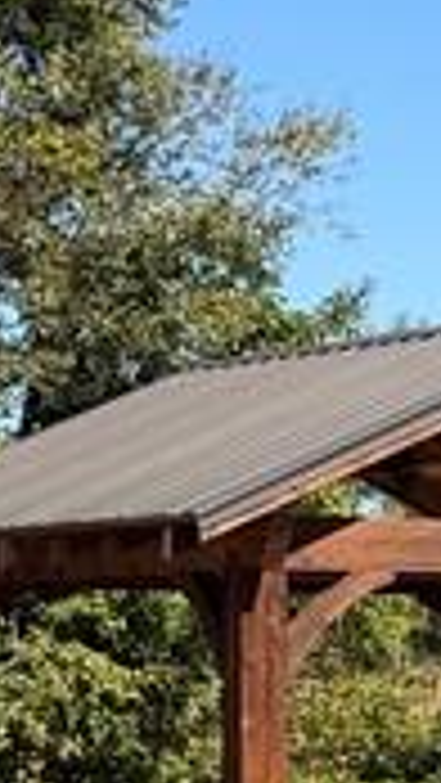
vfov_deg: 13.9
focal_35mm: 154
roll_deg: +0.6
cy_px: 540
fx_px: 3198
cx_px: 1701
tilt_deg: +3.2
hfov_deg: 6.5
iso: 80
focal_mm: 6.76
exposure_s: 1/3279
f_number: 1.78
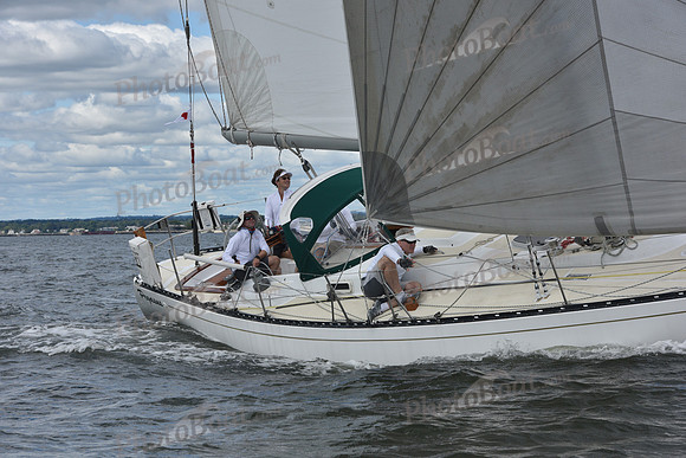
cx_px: 343
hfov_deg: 17.6
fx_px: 2211
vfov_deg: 11.8
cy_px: 229
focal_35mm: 116
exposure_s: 1/800
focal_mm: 116
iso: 250
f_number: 10
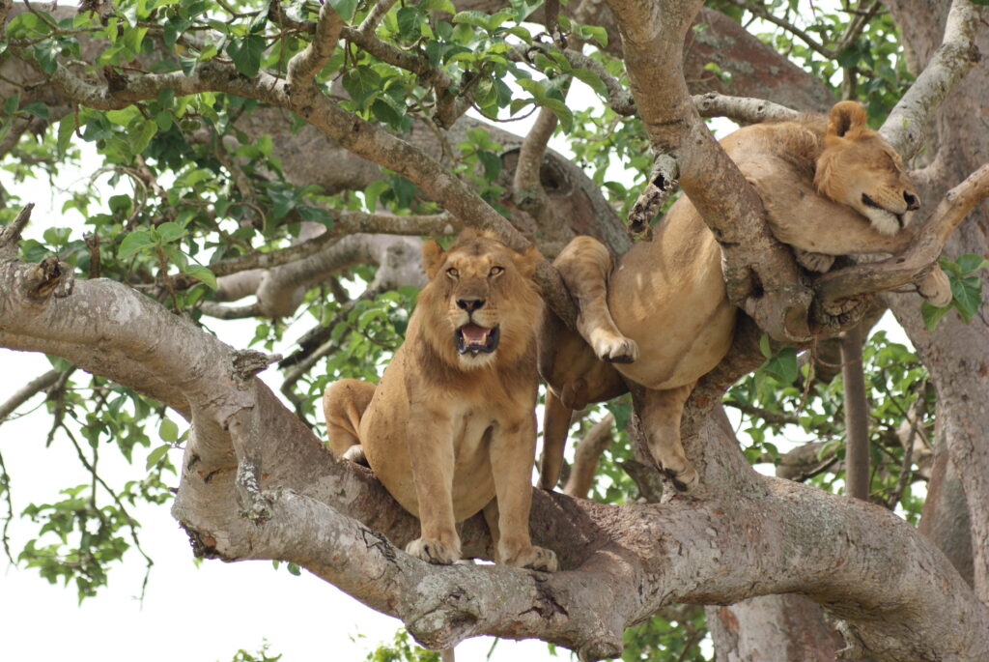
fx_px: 5775
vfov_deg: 6.6
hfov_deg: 9.8
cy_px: 331
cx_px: 494
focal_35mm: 210
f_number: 5.6
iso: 200
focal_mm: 140
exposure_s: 1/250
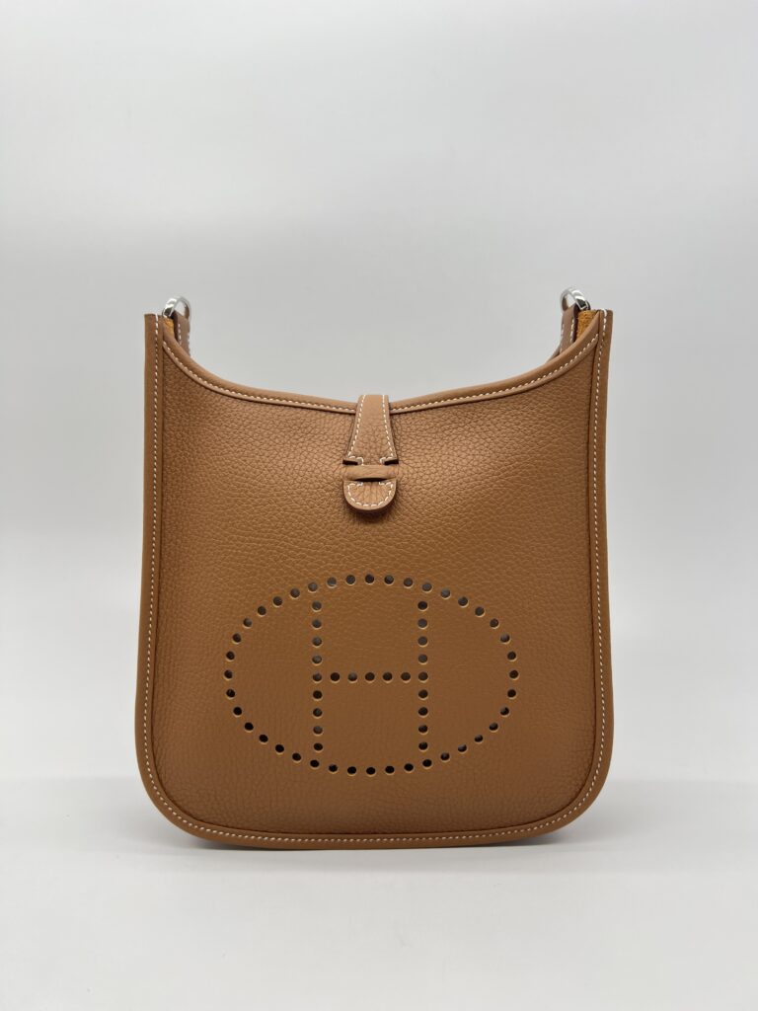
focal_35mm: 26
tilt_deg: -3.3
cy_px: 506
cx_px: 379
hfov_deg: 53.1
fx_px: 759
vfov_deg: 67.3
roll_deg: +0.2
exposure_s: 1/115
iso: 32
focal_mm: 5.7
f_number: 1.5
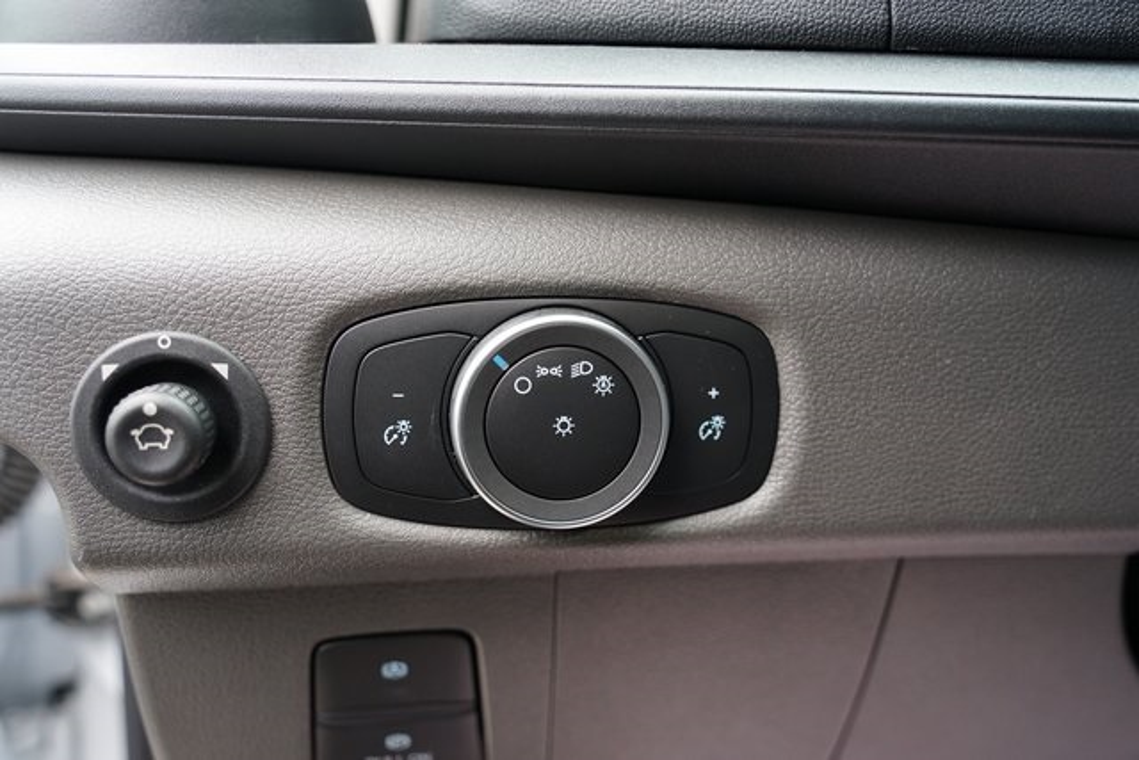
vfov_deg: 41.1
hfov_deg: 58.7
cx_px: 570
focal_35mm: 32
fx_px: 1013
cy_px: 380
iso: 1000
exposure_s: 1/60
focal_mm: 32
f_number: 4
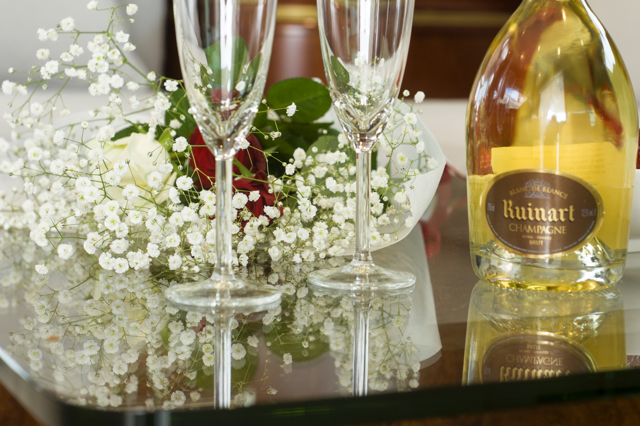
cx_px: 377
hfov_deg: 24.7
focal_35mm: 82
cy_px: 127
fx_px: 1457
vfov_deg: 16.6
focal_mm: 50
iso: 200
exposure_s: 1/100
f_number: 4.5
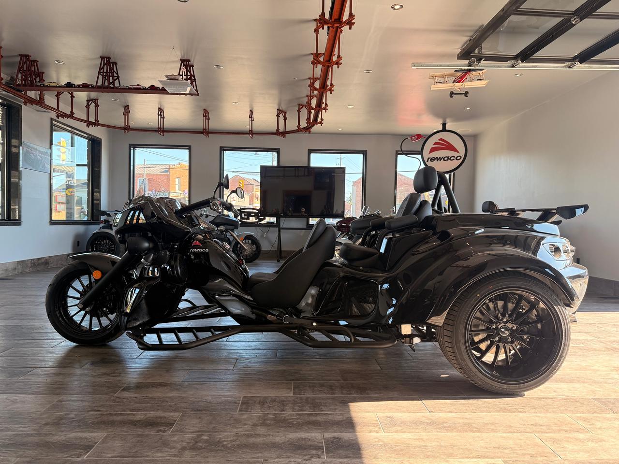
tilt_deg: -0.4
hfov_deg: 71.6
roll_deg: -1.3
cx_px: 310
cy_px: 232
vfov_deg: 56.8
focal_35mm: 24
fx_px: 429
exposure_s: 1/248
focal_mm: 6.76
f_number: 1.78
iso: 100
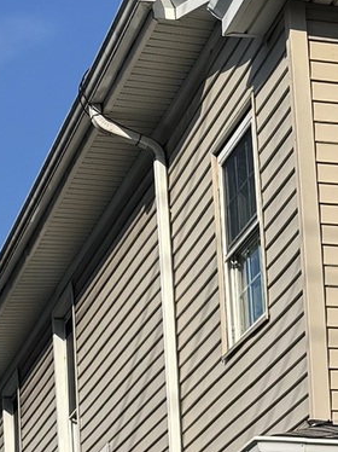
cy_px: 467
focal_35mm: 148
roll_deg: +5.4
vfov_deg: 13.1
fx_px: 1929
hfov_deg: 9.4
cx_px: 643
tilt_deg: +9.7
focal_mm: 6.76
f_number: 1.78
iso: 80
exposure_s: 1/5348
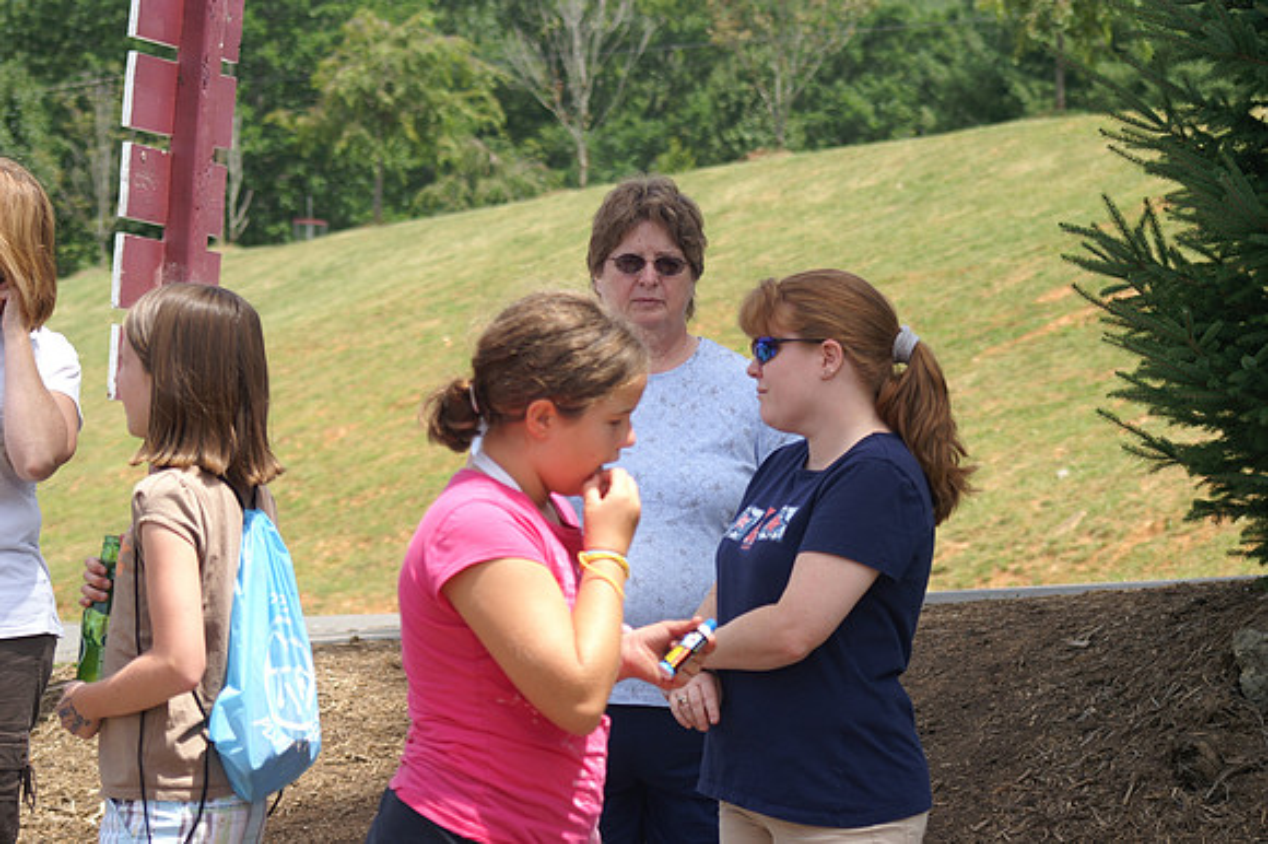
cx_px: 634
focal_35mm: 105
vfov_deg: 13.0
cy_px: 422
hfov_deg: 19.5
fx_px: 3696
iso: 100
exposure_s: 1/400
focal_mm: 70
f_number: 5.6
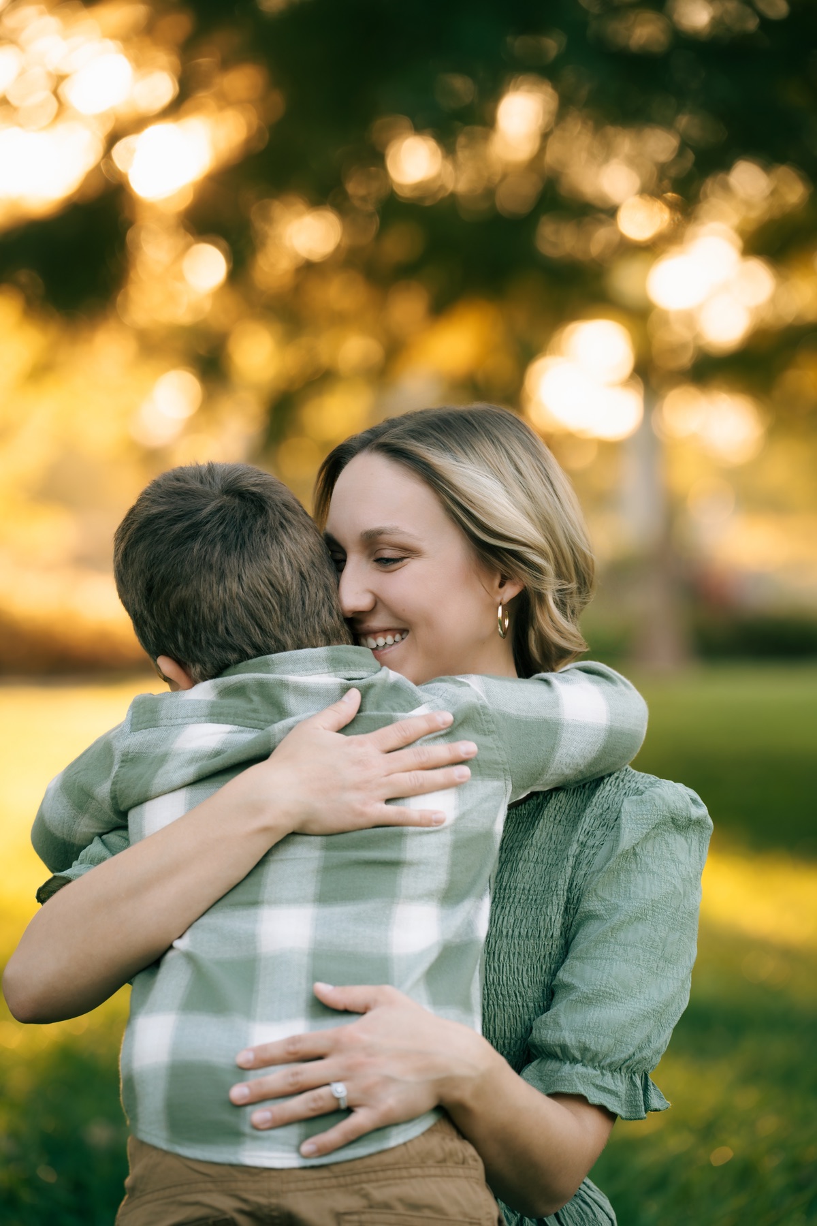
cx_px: 408
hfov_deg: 10.3
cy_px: 613
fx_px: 4551
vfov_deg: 15.3
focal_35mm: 134
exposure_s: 1/250
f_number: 3.5
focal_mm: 133.7
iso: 160
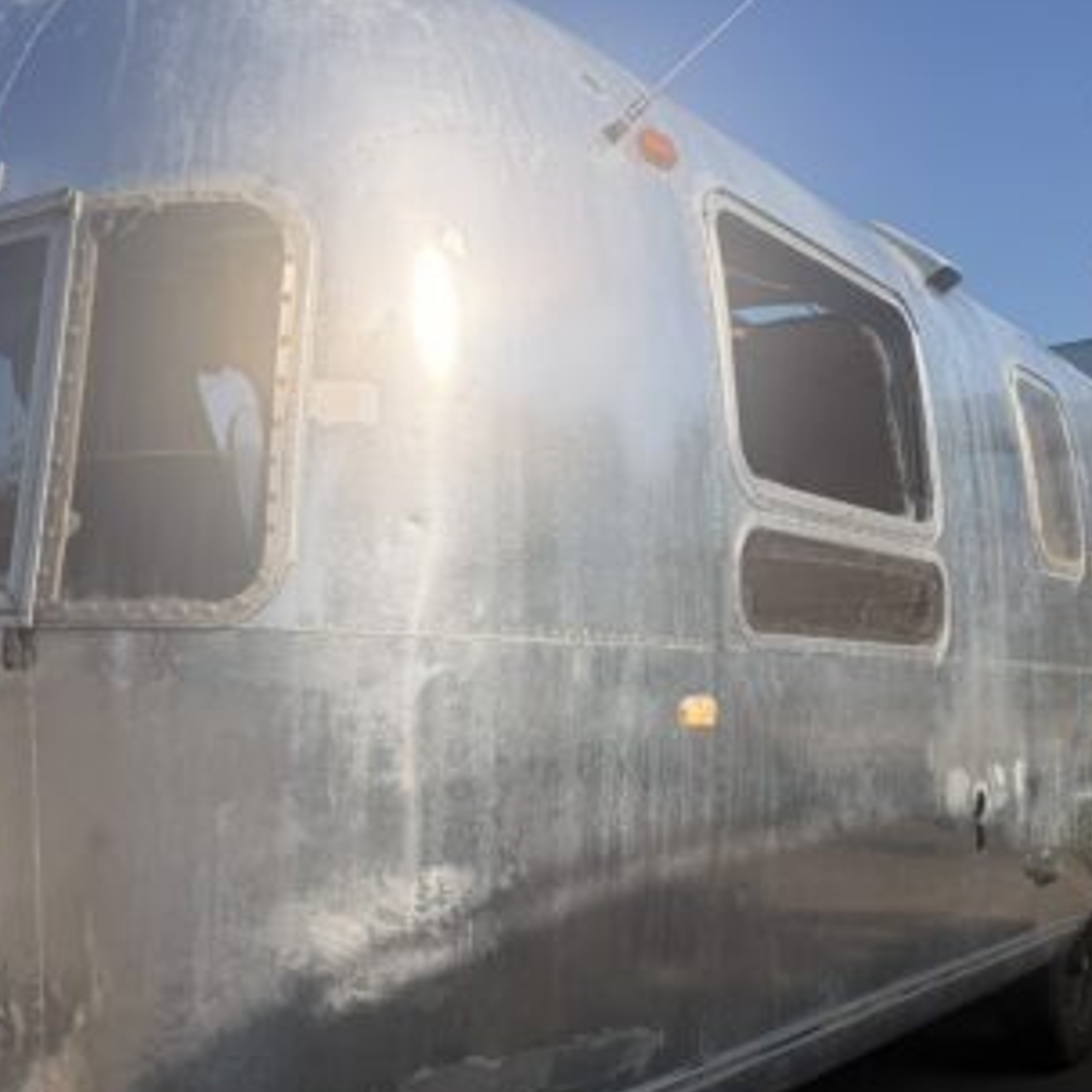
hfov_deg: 39.9
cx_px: 458
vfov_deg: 39.8
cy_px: 685
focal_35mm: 42
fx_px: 1499
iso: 80
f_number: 1.78
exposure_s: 1/6173
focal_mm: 6.76
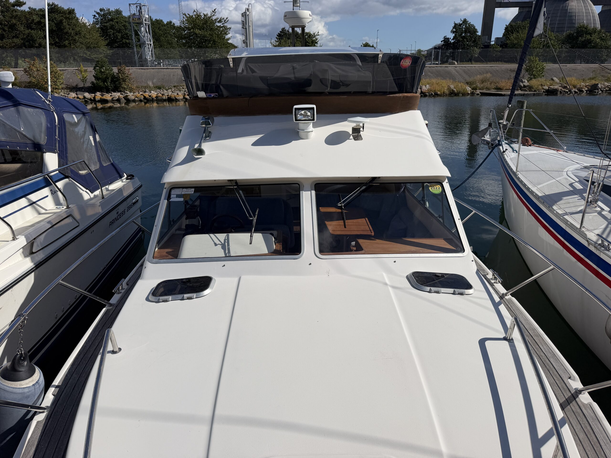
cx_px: 306
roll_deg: +0.5
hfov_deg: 71.6
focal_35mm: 24
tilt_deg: -19.1
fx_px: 424
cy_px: 229
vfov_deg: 56.8
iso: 80
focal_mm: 6.76
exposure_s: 1/17544
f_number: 1.78
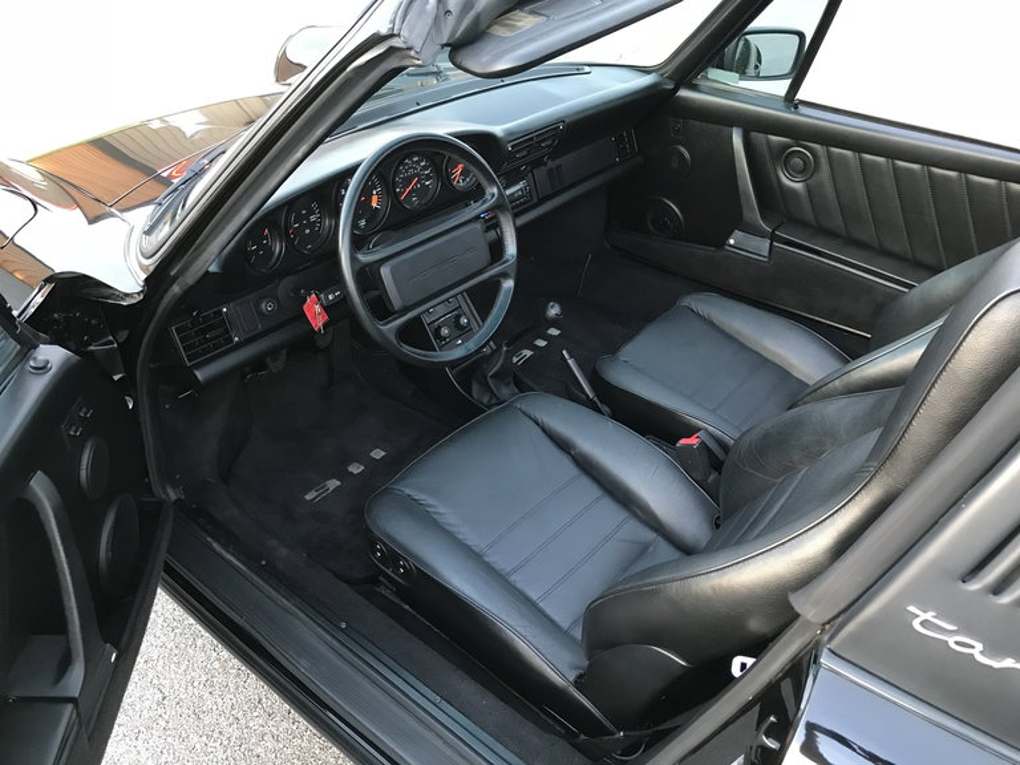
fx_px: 825
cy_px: 382
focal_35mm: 28
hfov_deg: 63.4
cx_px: 510
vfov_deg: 49.7
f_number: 1.8
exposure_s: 1/16
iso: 100
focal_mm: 3.99
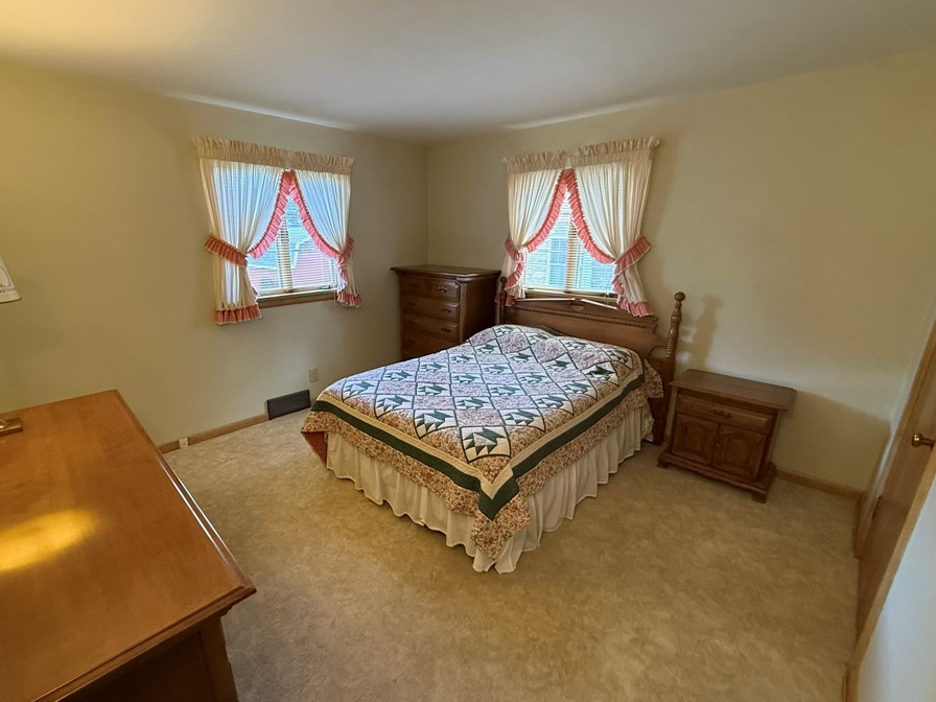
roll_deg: -0.3
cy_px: 362
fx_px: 433
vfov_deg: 78.1
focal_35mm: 16
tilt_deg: -17.1
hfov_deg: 94.4
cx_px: 440
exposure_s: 1/120
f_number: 2.2
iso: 500
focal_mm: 2.22
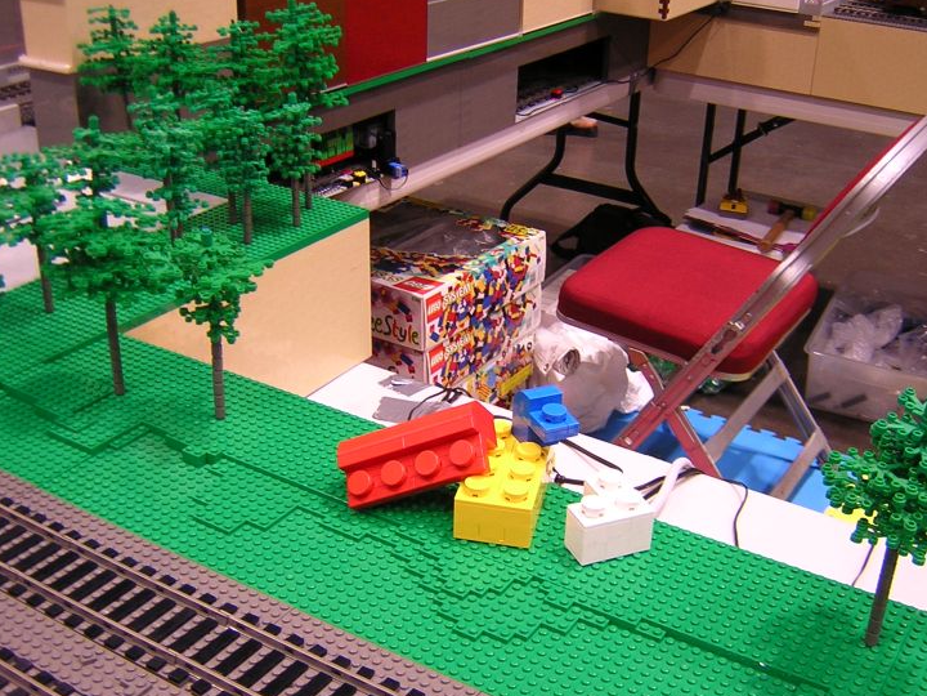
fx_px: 1071
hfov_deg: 46.7
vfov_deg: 36.0
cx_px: 505
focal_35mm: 40
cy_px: 348
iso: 100
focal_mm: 4.7
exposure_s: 1/6
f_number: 2.6
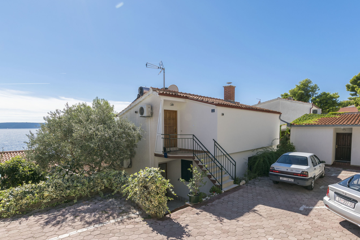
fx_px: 190
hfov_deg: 86.5
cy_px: 140
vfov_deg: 64.2
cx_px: 202
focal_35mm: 19
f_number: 8
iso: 100
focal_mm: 10
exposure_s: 1/400
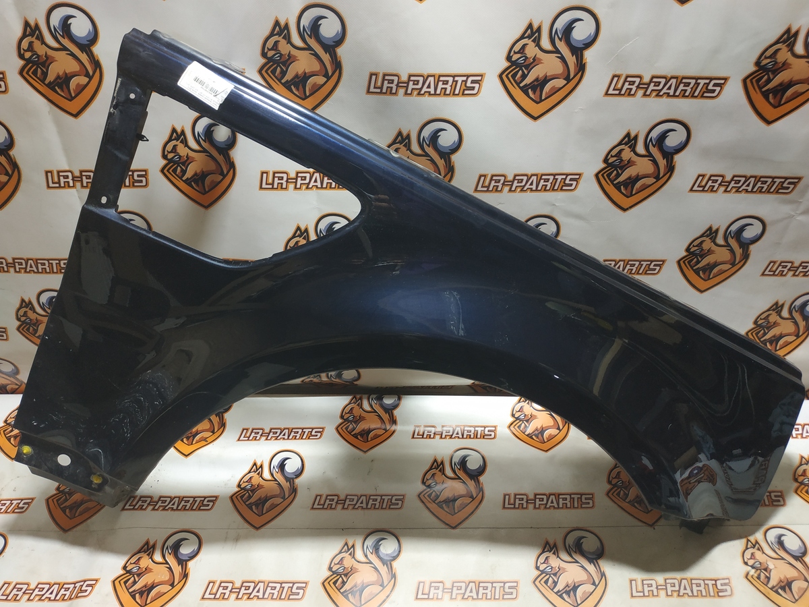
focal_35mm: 24
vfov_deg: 56.8
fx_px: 561
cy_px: 304
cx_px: 404
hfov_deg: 71.6
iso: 160
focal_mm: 3.94
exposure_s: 1/50
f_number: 1.9
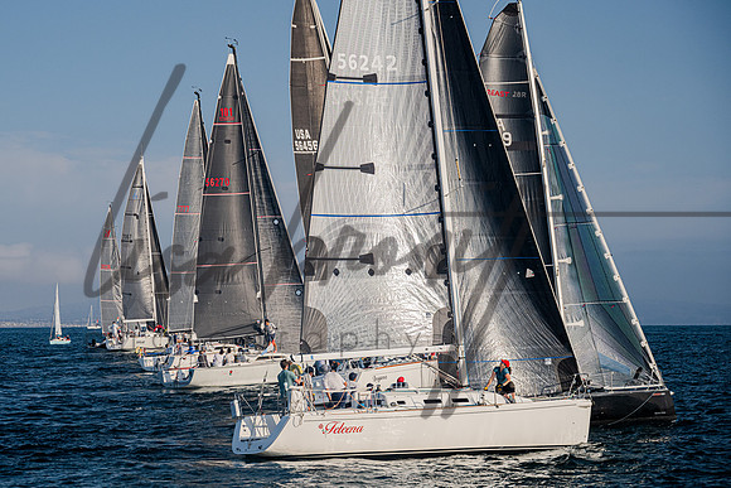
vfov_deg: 11.9
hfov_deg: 17.8
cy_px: 238
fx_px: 2331
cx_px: 316
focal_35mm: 115
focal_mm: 100
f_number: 6.3
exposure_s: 1/1250
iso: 400
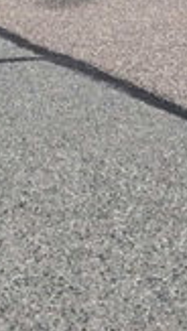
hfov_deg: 15.5
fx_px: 677
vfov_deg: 22.1
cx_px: 6
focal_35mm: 77
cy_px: -184
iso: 320
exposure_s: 1/1600
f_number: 7.1
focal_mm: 10
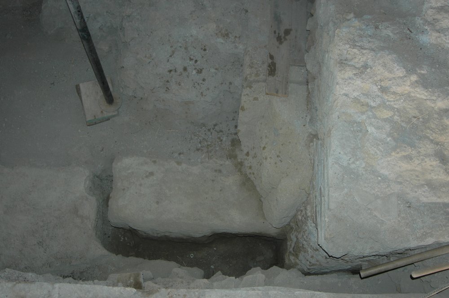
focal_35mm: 36
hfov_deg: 53.2
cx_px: 224
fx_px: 448
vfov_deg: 36.8
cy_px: 149
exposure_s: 1/60
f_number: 3.5
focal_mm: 24
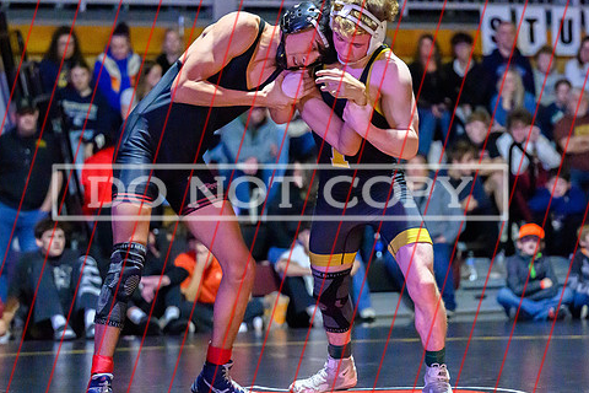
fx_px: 2192
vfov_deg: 10.2
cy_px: 185
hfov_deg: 15.3
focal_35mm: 134
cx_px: 326
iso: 25600
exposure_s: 1/640
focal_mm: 97
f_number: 2.8
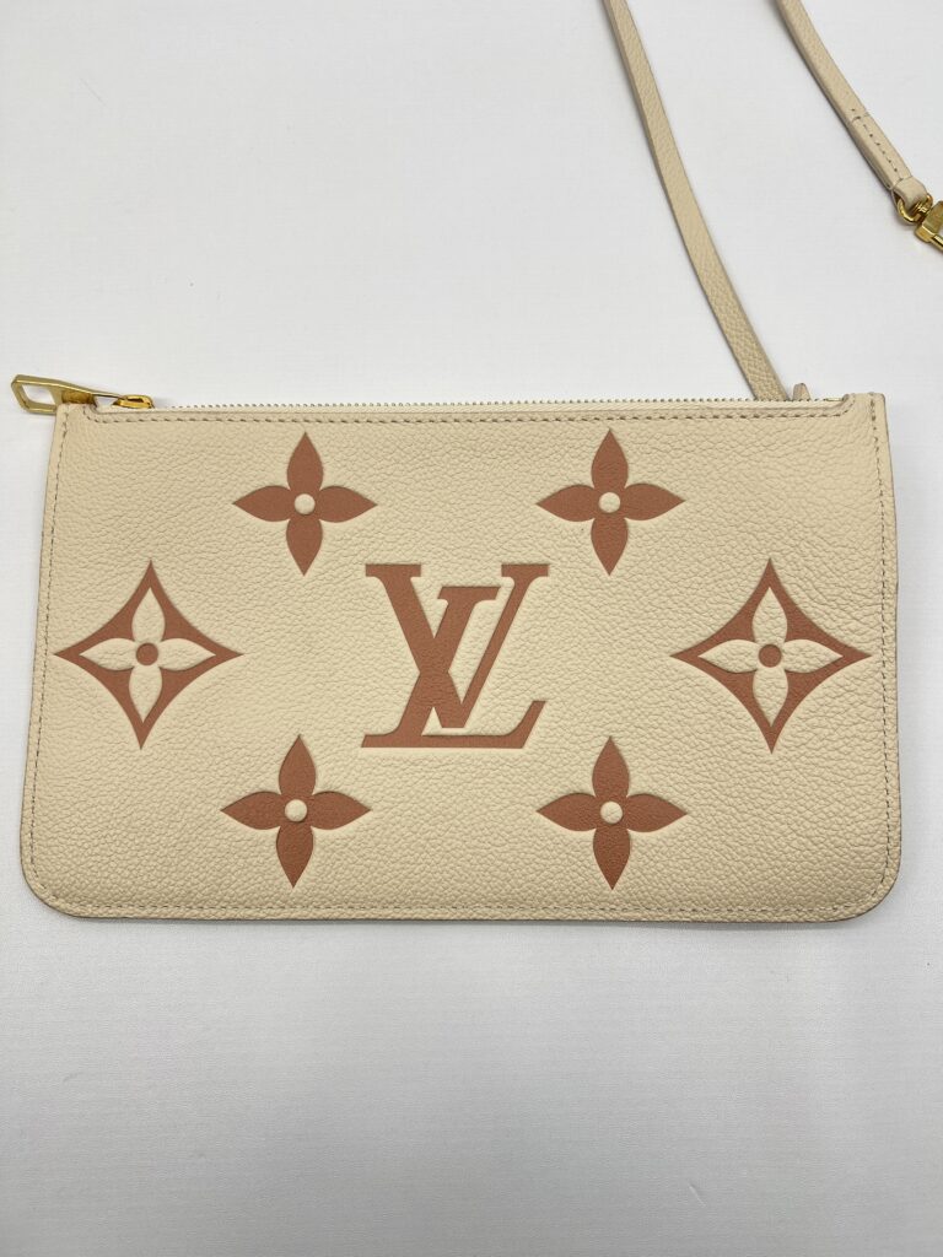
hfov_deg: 53.1
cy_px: 628
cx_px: 472
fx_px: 944
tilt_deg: -77.8
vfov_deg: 67.3
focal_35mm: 26
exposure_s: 1/181
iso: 40
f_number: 1.5
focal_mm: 5.7
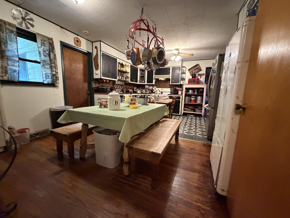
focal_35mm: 14
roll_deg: -2.2
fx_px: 117
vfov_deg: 85.7
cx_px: 145
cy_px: 109
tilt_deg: -8.3
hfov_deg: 102.1
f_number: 2.2
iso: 1250
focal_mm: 2.22
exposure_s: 1/60
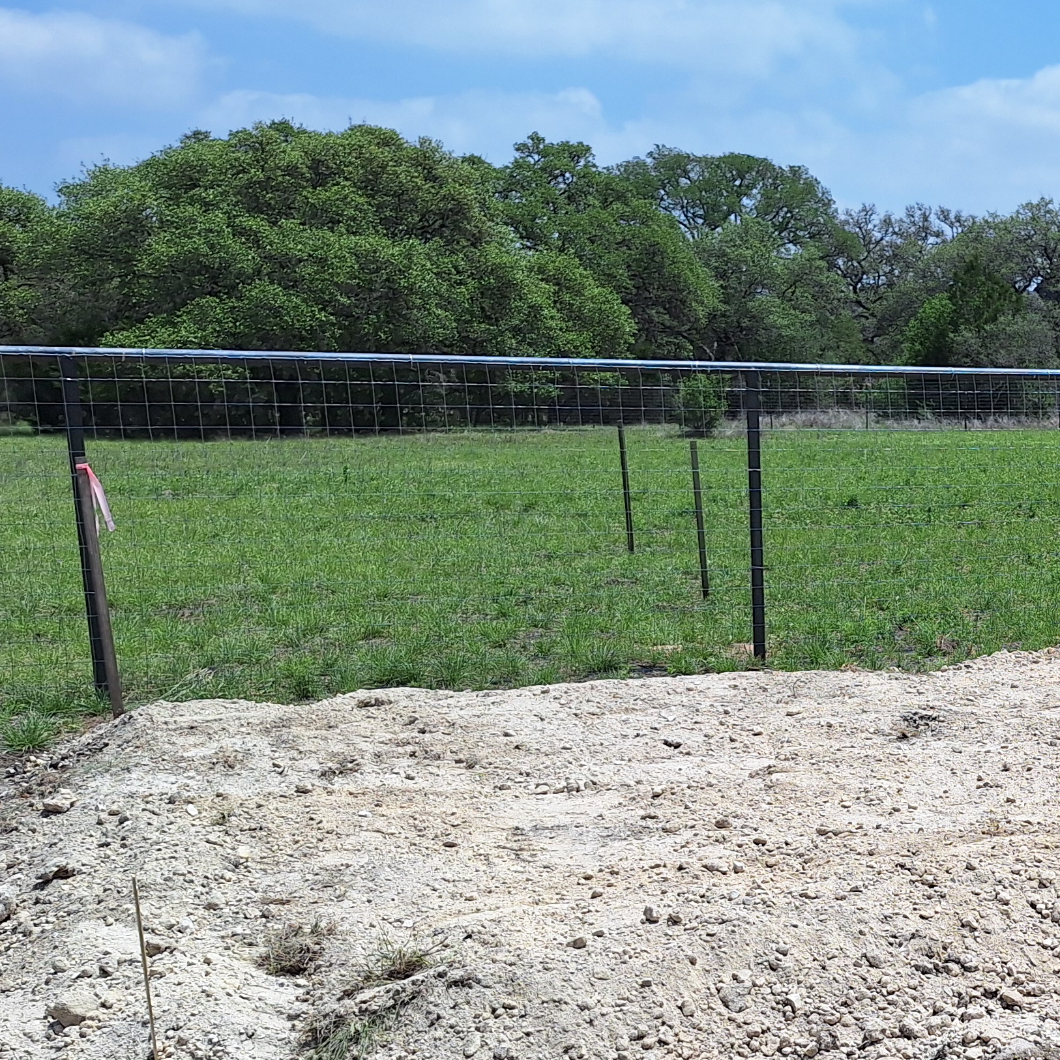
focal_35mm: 51
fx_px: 1767
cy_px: 794
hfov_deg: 30.4
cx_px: 1125
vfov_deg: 32.8
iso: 40
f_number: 1.8
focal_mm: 5.54
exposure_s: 1/3484
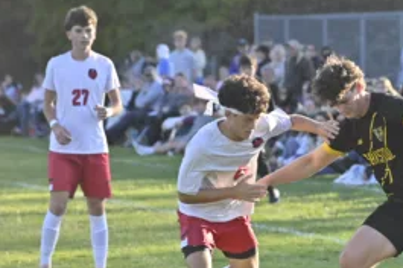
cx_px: 304
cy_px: 224
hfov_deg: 6.7
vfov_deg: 4.5
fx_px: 3421
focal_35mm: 306
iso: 2500
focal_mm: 180
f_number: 6.3
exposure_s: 1/4000
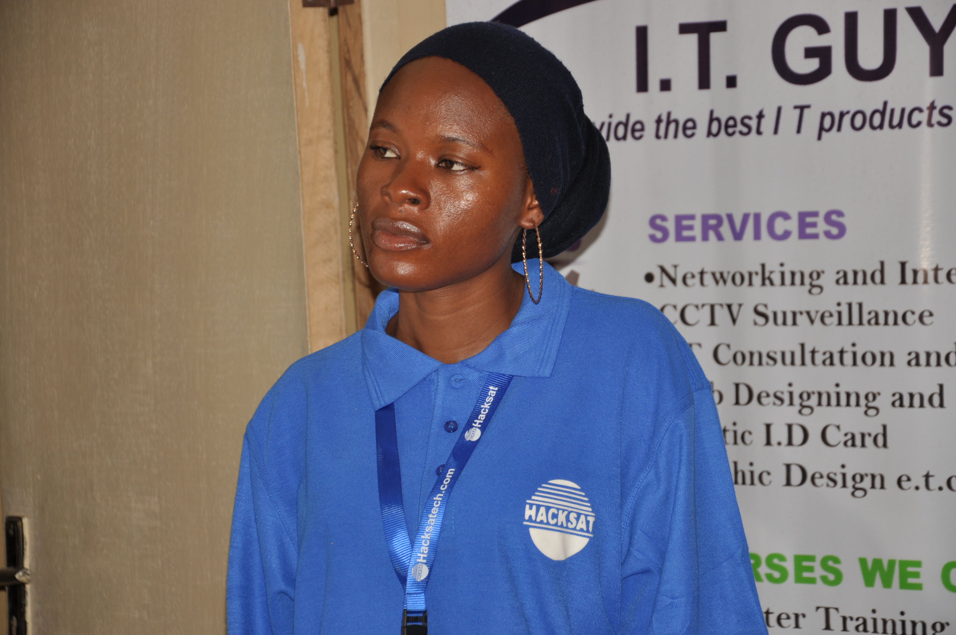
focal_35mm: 128
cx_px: 478
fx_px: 3382
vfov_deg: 10.7
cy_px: 318
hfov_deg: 16.1
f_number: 5.6
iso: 200
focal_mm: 85
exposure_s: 1/60
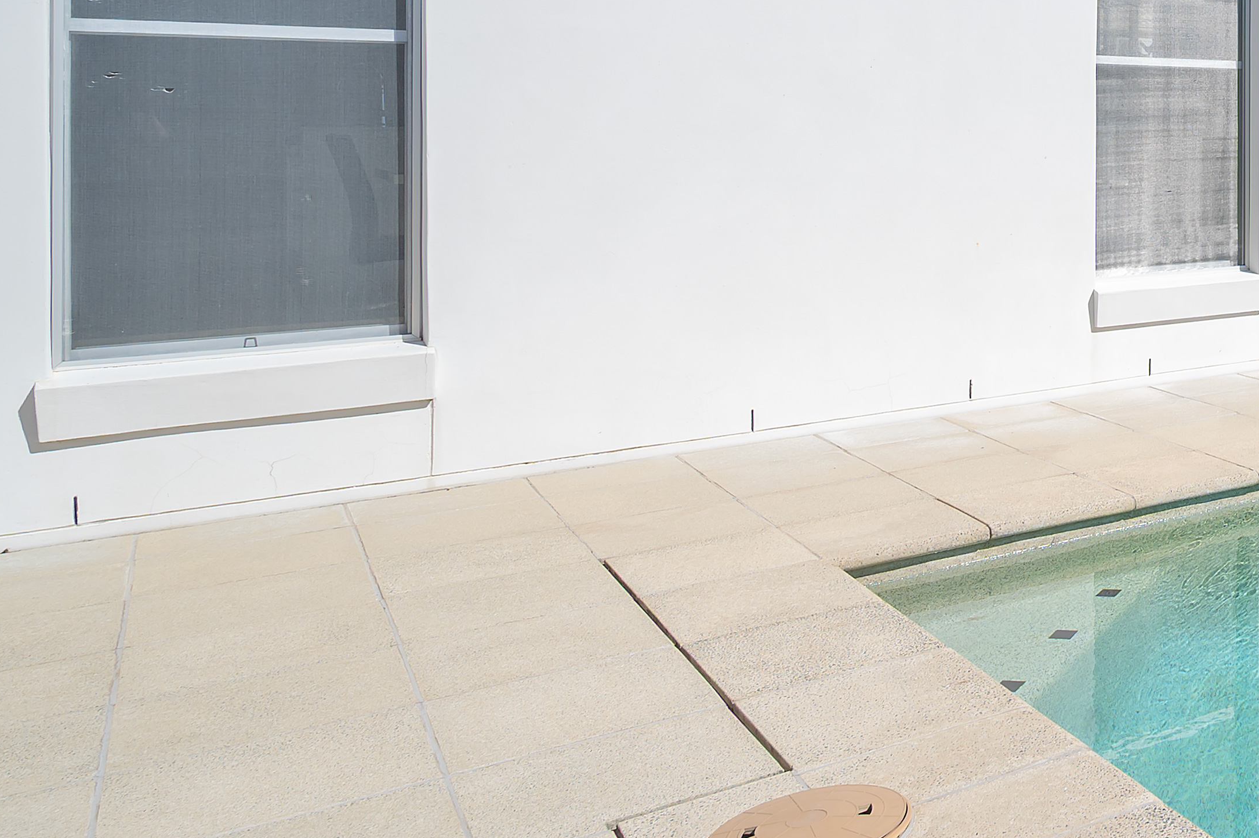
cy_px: 170
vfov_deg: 33.2
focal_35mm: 39
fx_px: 1363
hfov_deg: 34.9
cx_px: 1627
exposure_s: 1/500
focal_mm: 14
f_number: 8
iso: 100
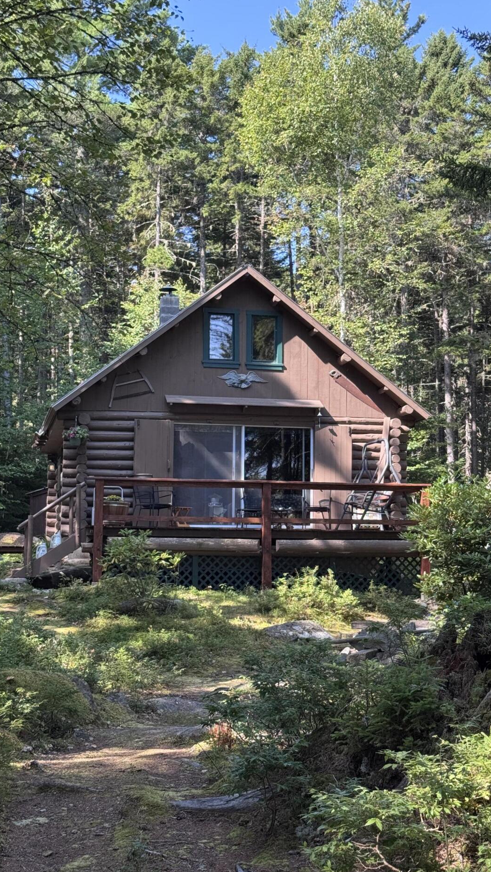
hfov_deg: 21.4
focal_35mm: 56
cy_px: 435
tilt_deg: +6.8
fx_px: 1296
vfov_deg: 37.2
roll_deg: -2.3
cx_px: 270
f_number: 1.78
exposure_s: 1/409
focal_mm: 6.76
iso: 64
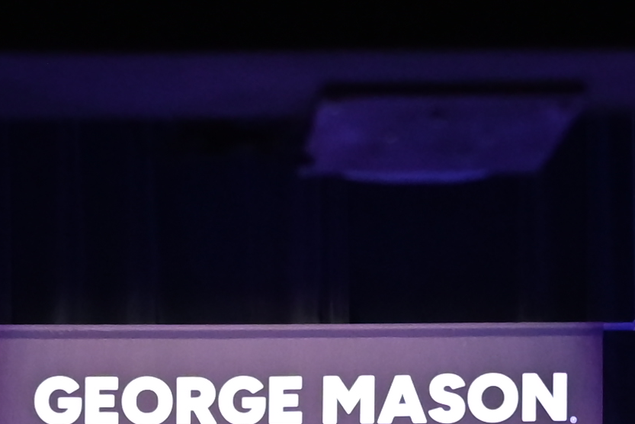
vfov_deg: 5.3
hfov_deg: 8.1
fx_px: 4482
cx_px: 368
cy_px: 795
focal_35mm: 254
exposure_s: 1/125
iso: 2500
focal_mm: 35
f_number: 1.8
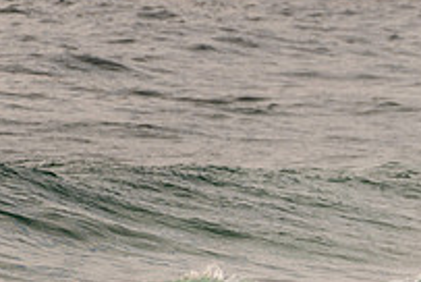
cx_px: 551
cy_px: 292
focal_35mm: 1747
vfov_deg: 0.8
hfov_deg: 1.2
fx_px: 20460
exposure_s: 1/2000
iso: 160
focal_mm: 500
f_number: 5.6
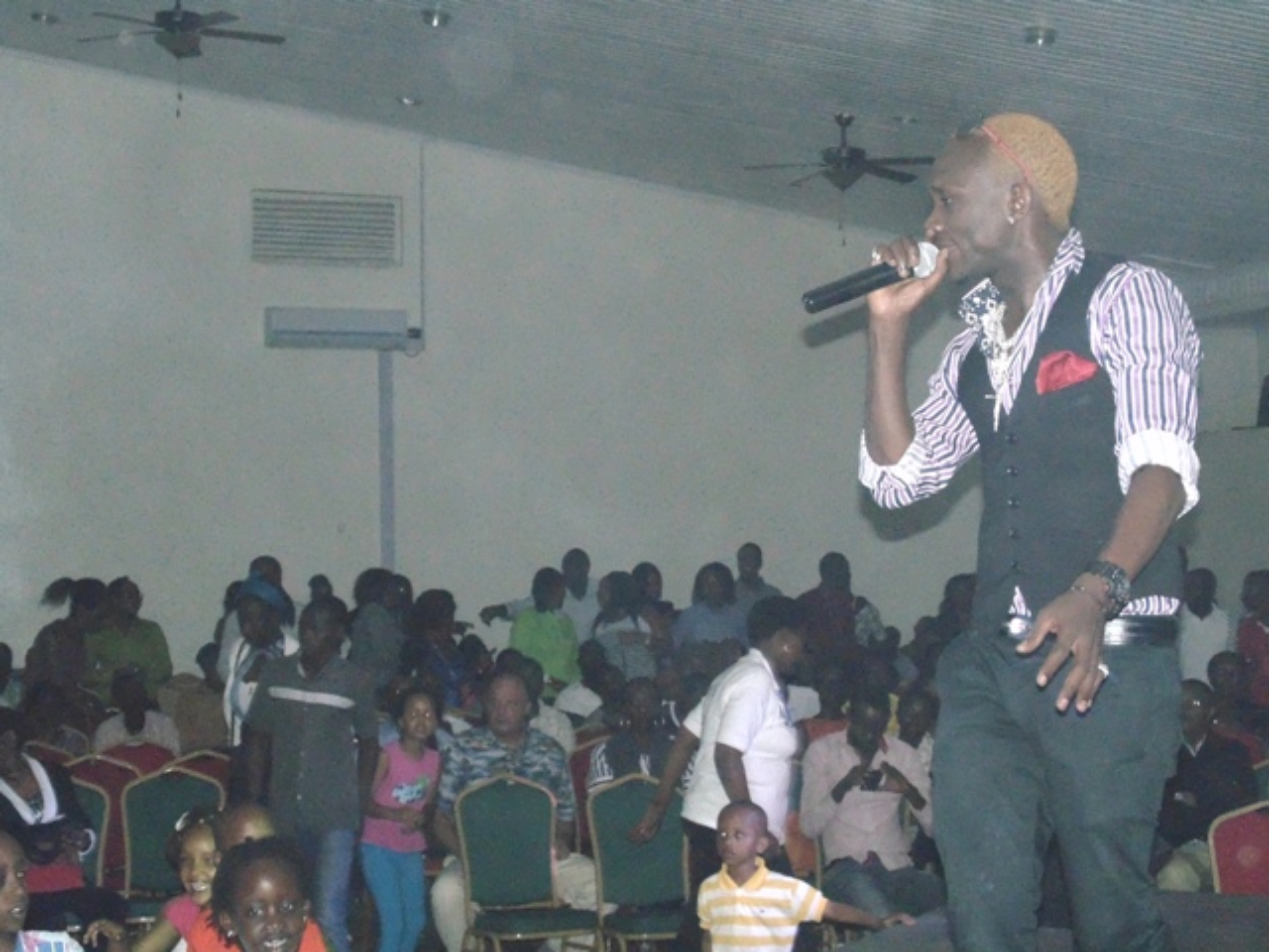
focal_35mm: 65
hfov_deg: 29.8
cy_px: 476
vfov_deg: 22.6
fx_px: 2383
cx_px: 634
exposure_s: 1/60
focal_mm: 11.7
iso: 800
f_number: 4.1
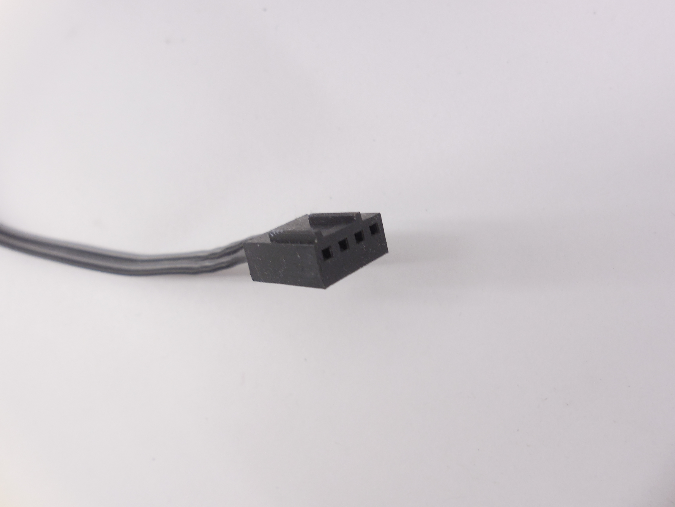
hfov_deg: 67.3
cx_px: 338
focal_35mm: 26
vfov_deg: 53.1
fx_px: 507
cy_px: 254
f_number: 3.5
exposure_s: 1/30
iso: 220
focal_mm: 4.6
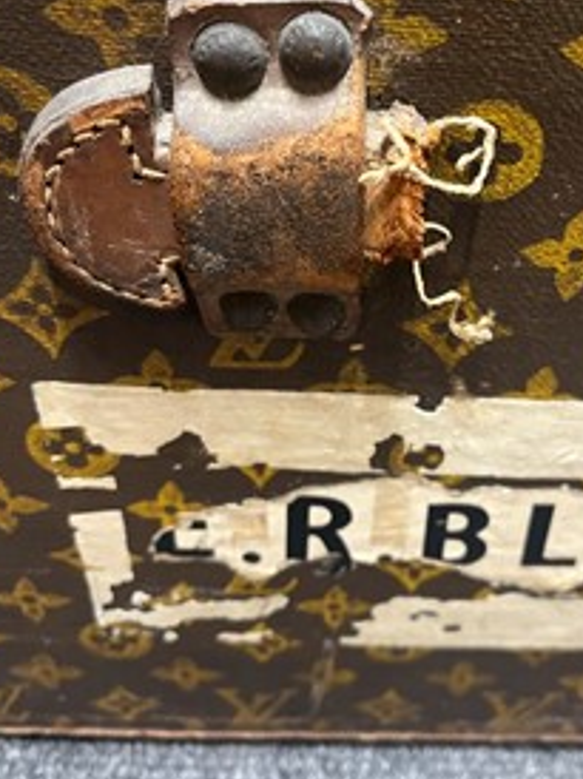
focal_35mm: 38
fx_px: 855
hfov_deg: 37.3
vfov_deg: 48.8
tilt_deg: -39.3
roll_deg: -6.1
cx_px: 387
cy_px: 321
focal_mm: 5.1
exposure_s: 1/33
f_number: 1.6
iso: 500
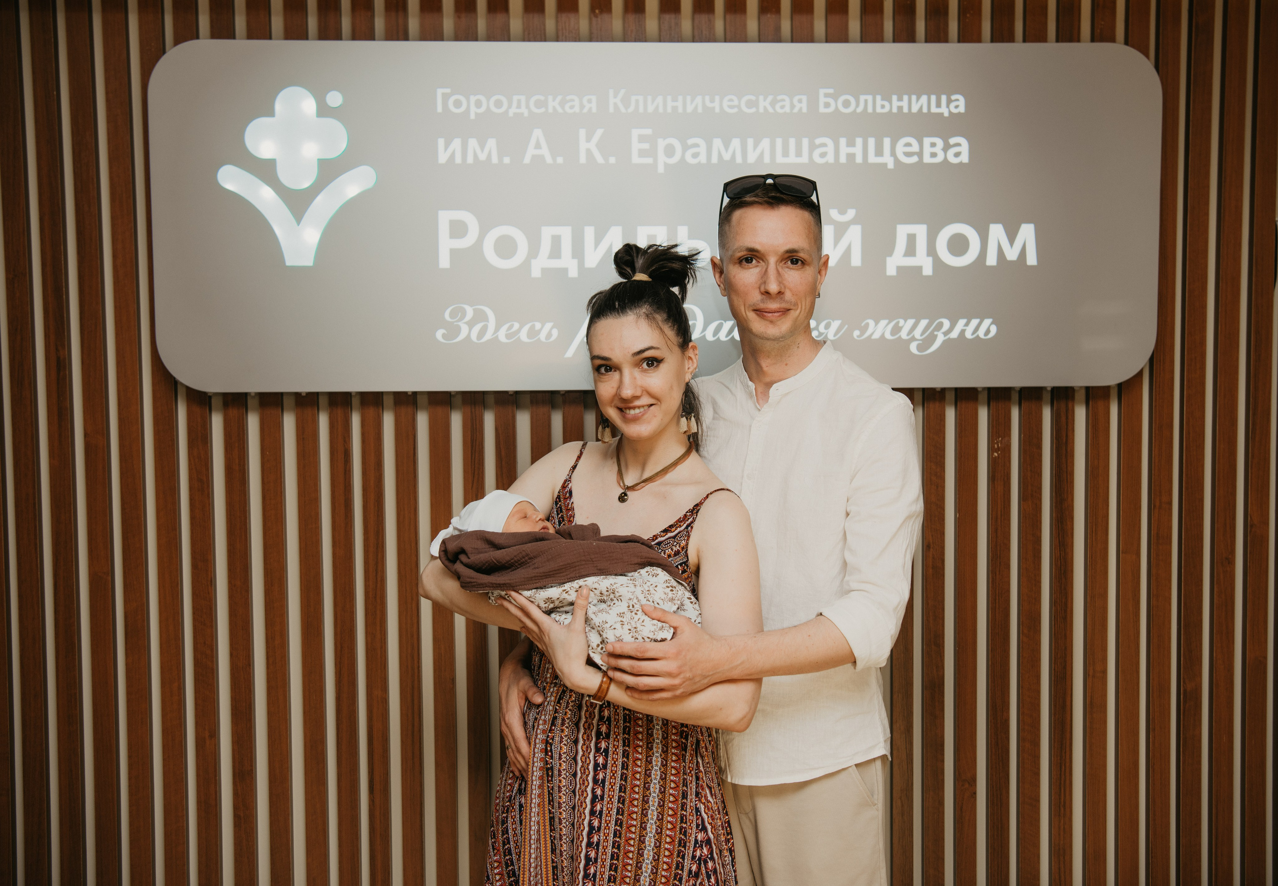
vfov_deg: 33.3
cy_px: 442
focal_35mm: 41
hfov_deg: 46.7
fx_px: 1481
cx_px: 665
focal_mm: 38
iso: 160
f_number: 4
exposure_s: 1/160
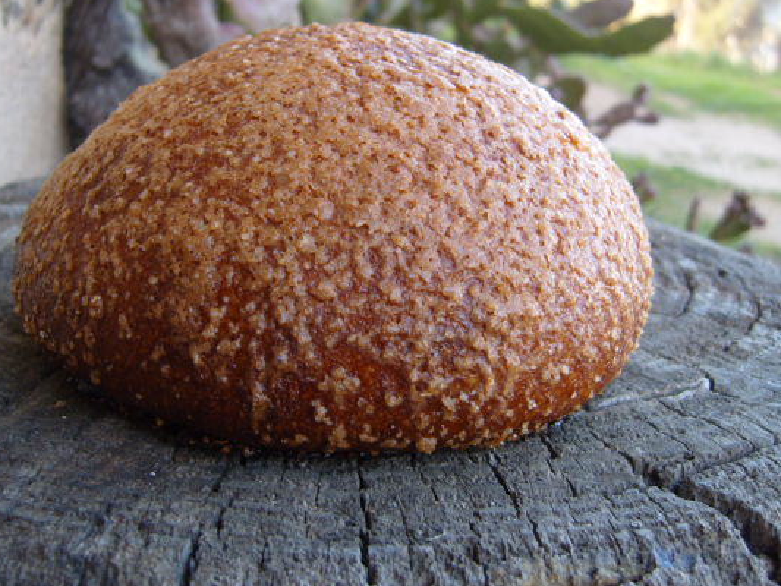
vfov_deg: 34.3
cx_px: 359
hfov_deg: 44.7
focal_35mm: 42
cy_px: 262
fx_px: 948
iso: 80
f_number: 2.8
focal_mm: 7.4
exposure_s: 1/90
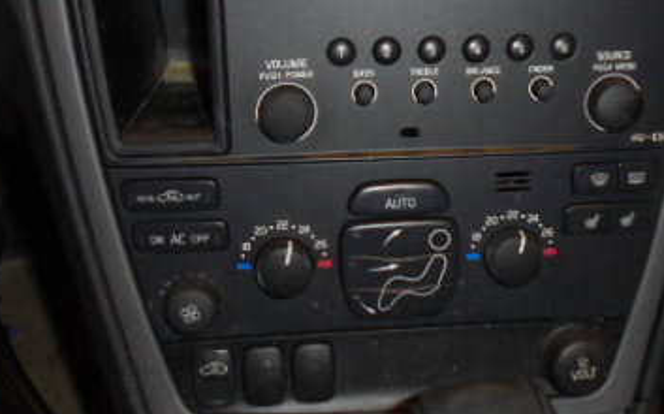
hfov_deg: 40.2
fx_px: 904
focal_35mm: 50
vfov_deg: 25.7
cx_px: 393
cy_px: 164
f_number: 3.5
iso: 200
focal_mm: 4.6
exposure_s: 1/30
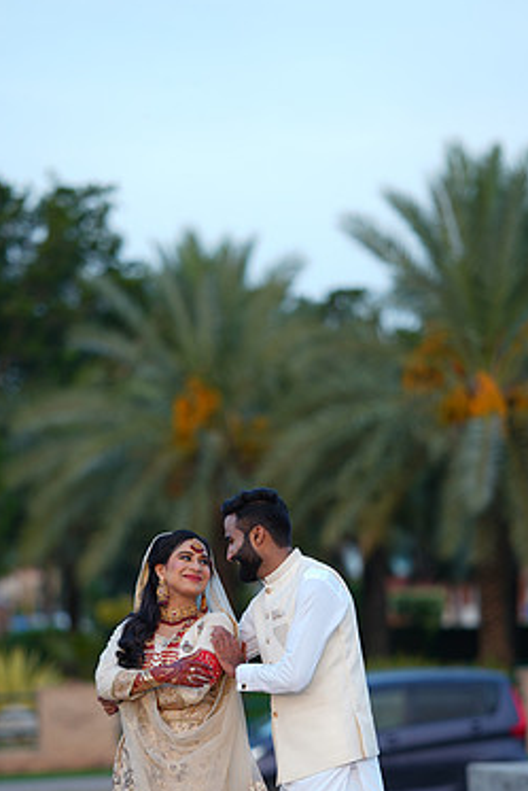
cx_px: 230
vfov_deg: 15.5
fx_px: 2901
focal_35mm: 132
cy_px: 551
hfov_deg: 10.4
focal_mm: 85
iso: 80
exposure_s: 1/400
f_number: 1.4
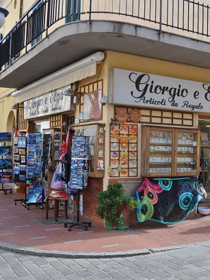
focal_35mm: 47
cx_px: 143
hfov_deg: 30.7
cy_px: 141
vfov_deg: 40.7
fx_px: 378
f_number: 6.3
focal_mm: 21
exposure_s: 1/160
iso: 200
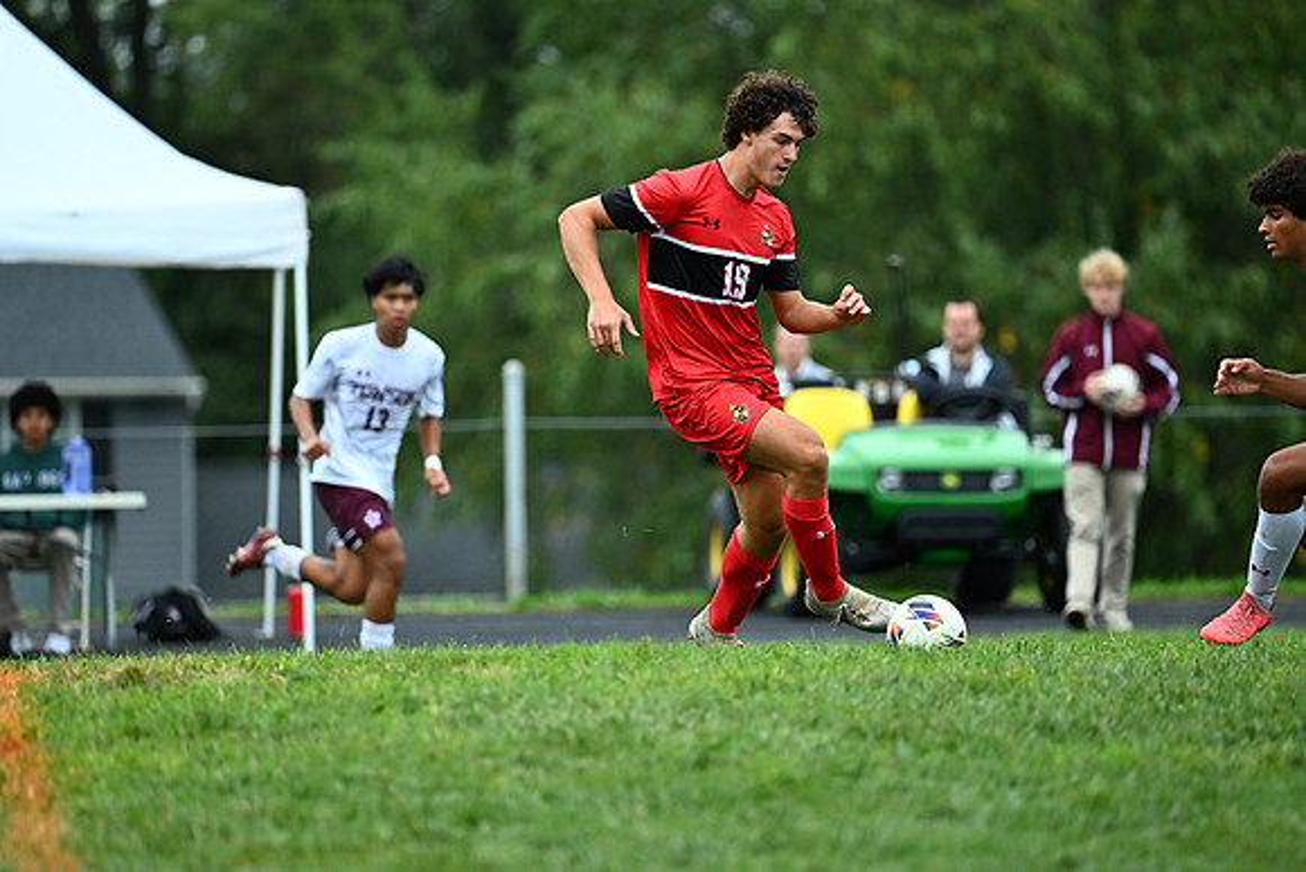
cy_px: 436
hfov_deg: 5.2
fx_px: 14514
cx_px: 653
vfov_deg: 3.4
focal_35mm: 400
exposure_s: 1/1600
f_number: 4.5
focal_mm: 400
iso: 3200
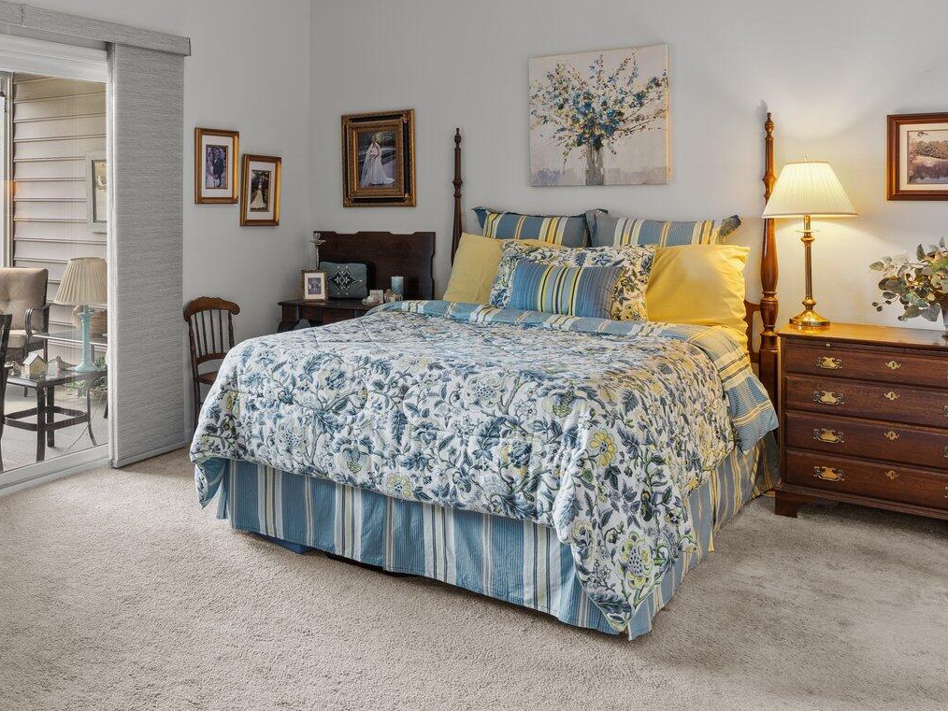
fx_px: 904
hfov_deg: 53.0
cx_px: 243
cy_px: 207
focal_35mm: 33
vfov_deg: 42.1
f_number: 9
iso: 125
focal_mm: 17
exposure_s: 2.5
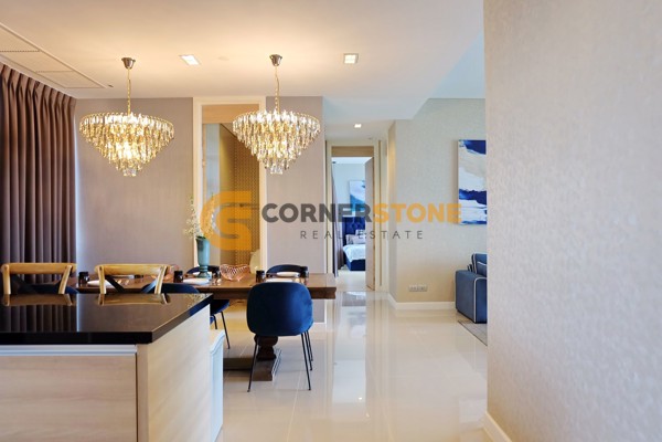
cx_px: 331
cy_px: 221
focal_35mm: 24
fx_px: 441
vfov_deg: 53.1
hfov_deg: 73.7
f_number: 3.5
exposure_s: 1/42
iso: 200
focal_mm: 16
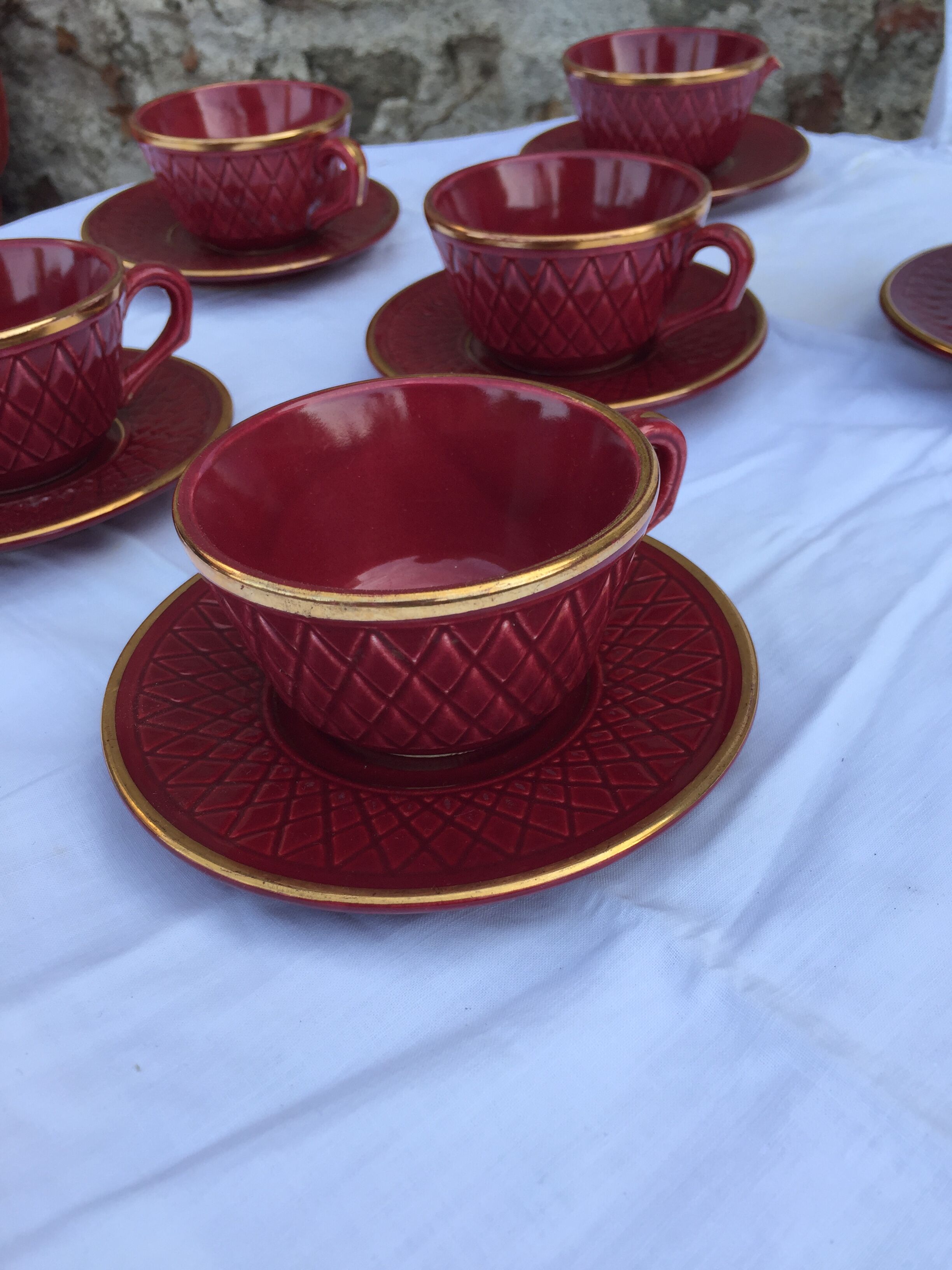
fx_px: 1063
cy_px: 635
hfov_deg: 48.2
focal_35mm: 29
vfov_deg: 61.7
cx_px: 476
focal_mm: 4.15
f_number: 2.2
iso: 32
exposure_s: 1/363
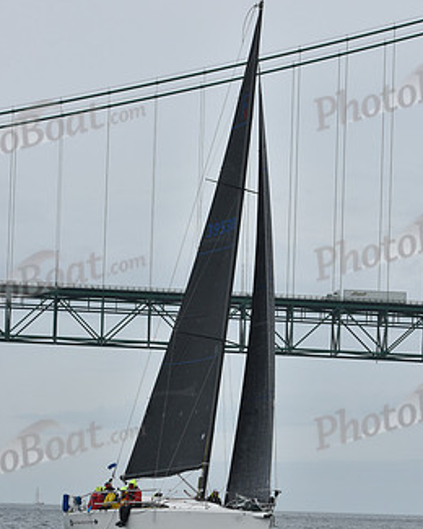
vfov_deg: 12.5
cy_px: 347
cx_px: 230
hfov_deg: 10.0
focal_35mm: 154
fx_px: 2410
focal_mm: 92
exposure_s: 1/800
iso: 250
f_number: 10
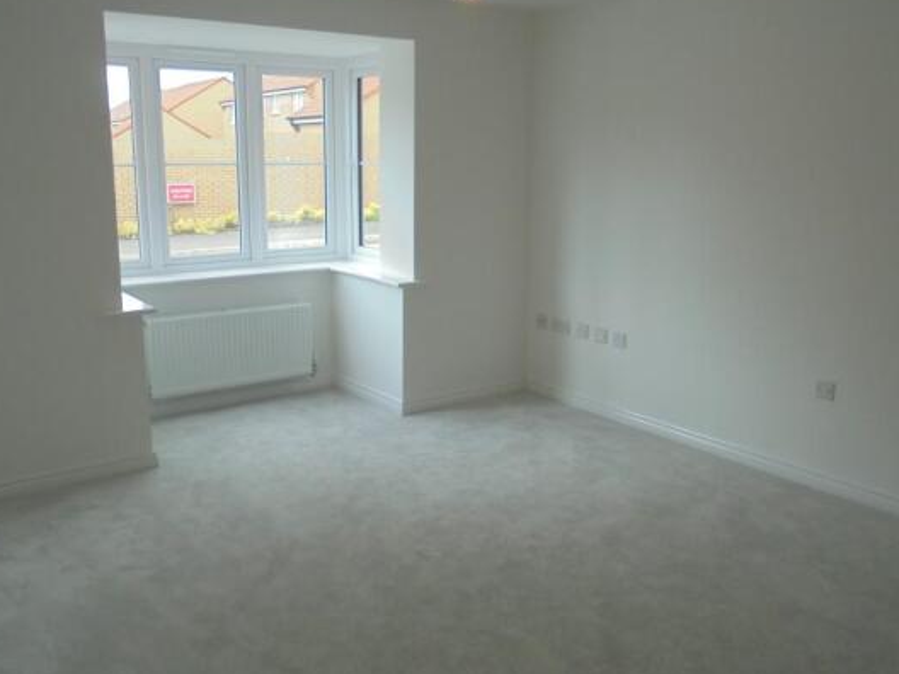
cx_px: 472
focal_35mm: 32
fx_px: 831
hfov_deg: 56.8
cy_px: 348
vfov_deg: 44.2
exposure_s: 1/100
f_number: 3.7
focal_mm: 5.3
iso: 100
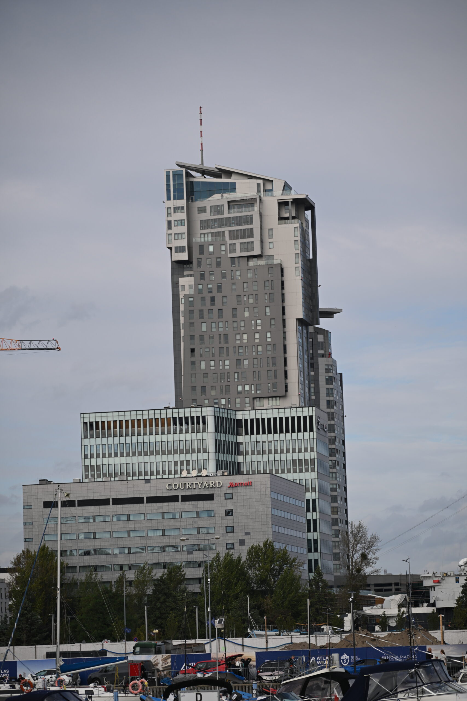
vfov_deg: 17.1
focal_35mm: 120
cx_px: 234
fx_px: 2335
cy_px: 350
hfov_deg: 11.4
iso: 100
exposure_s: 1/1250
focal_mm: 120
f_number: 4.5
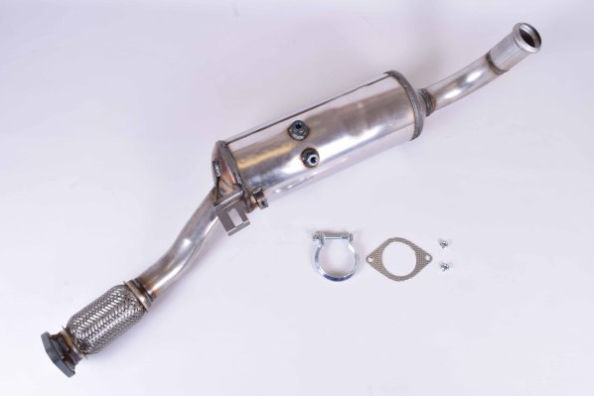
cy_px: 198
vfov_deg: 43.6
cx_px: 297
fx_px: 495
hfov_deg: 61.9
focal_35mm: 30
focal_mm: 20
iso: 400
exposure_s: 1/80
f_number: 16
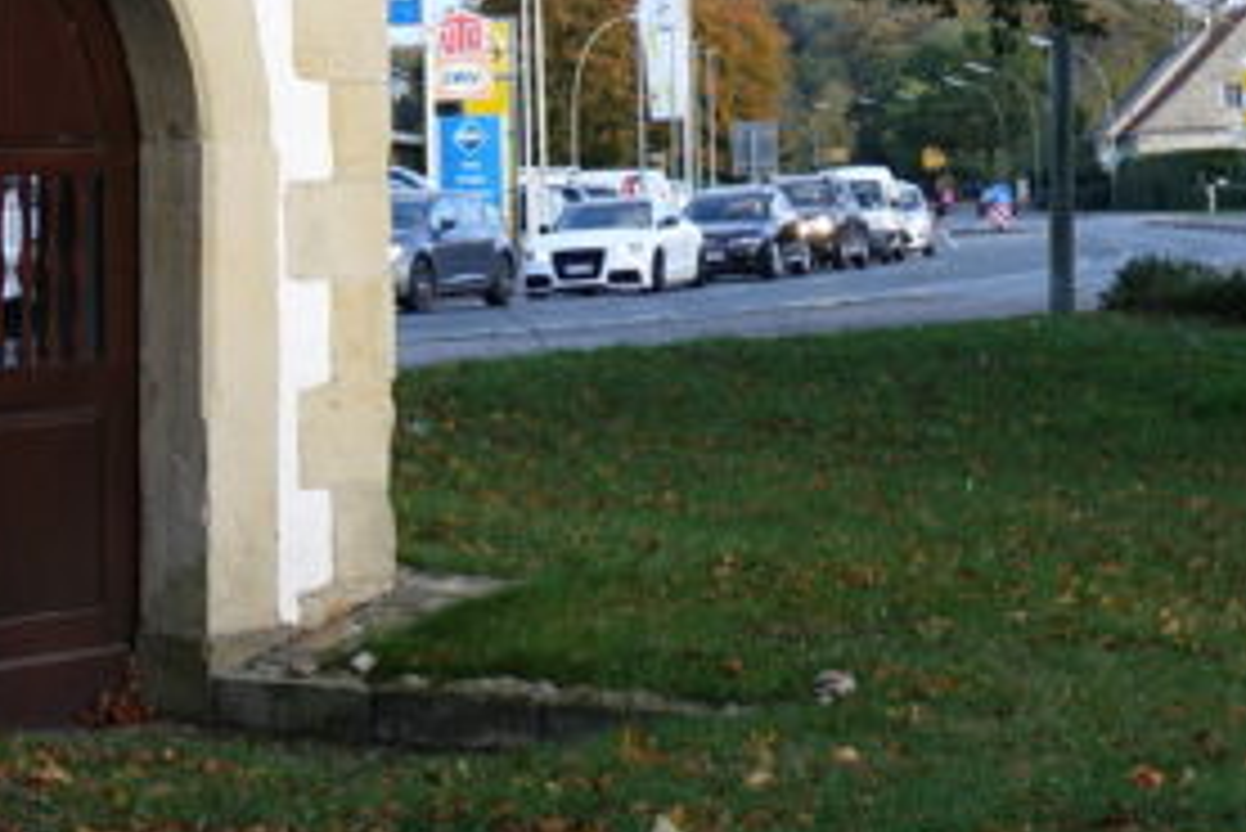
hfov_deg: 18.4
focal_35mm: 111
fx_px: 3844
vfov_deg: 11.8
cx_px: 526
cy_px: -456
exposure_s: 1/200
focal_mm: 11.13
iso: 100
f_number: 2.8
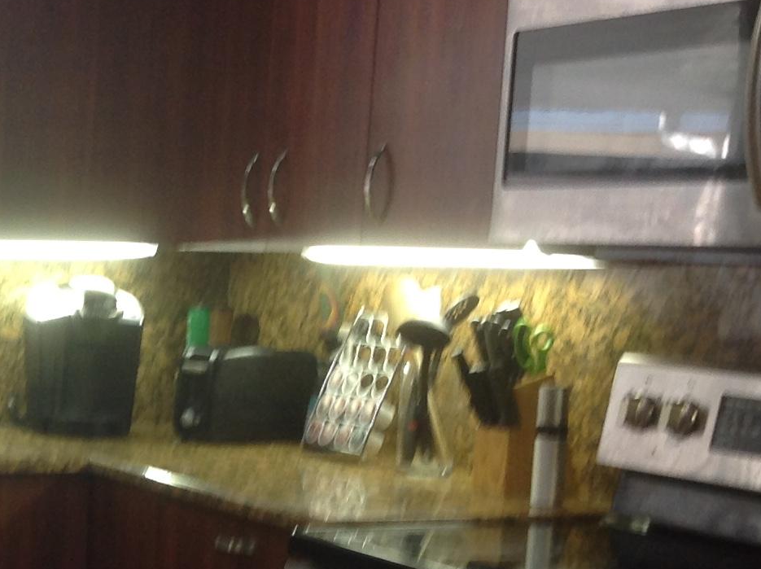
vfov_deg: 15.0
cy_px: 555
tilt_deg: -8.2
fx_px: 2130
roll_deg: -2.9
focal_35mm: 97
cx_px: -120
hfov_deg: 19.2
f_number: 2.4
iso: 80
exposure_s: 1/15
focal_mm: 4.28
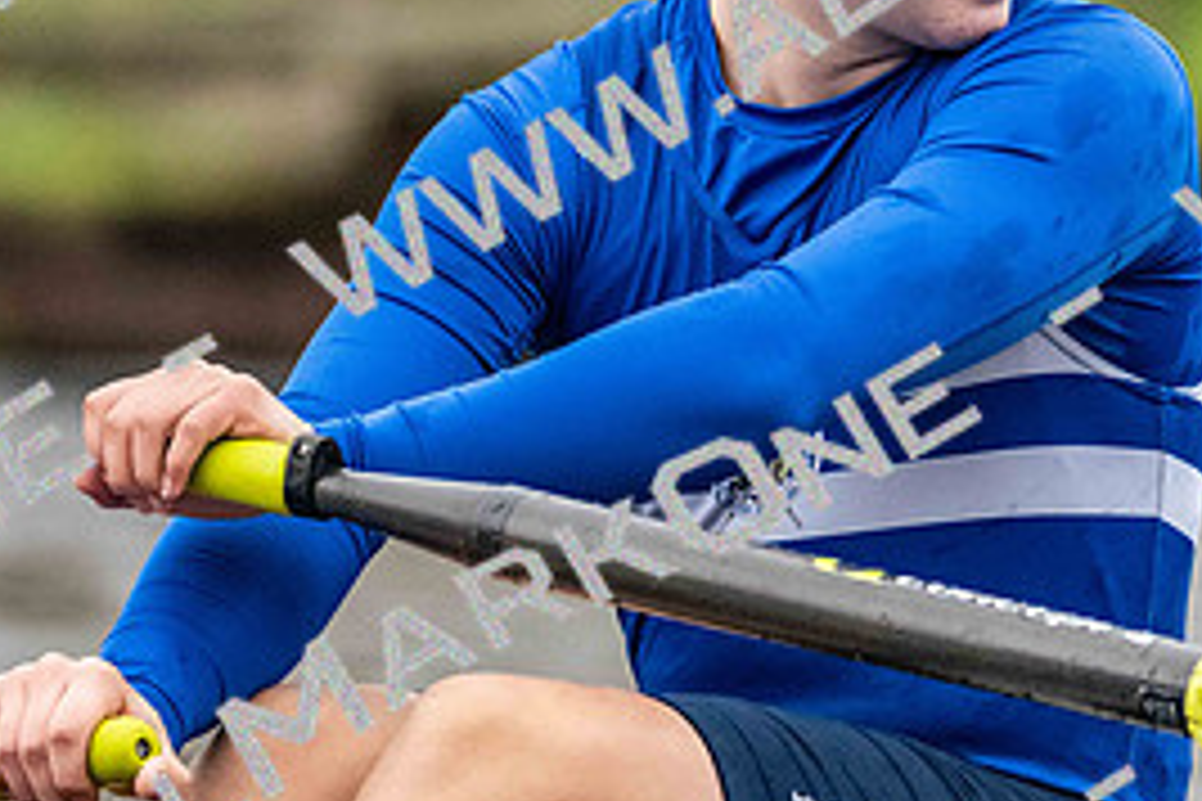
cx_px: 846
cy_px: 331
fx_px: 29013
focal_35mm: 869
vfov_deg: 1.6
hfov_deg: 2.4
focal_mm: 400
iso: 6400
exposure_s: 1/2000
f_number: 4.5
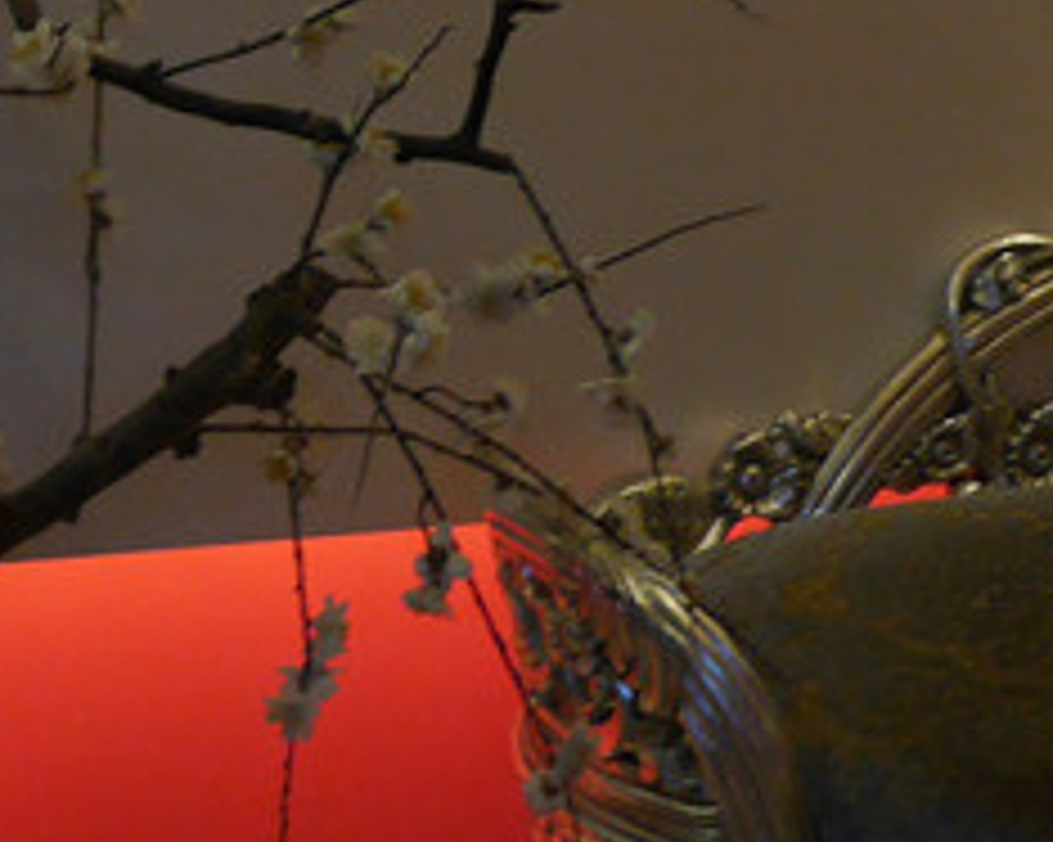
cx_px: 148
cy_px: -191
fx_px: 4673
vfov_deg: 10.1
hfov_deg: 12.8
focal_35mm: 150
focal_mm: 15
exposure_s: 1/60
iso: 800
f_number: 1.7
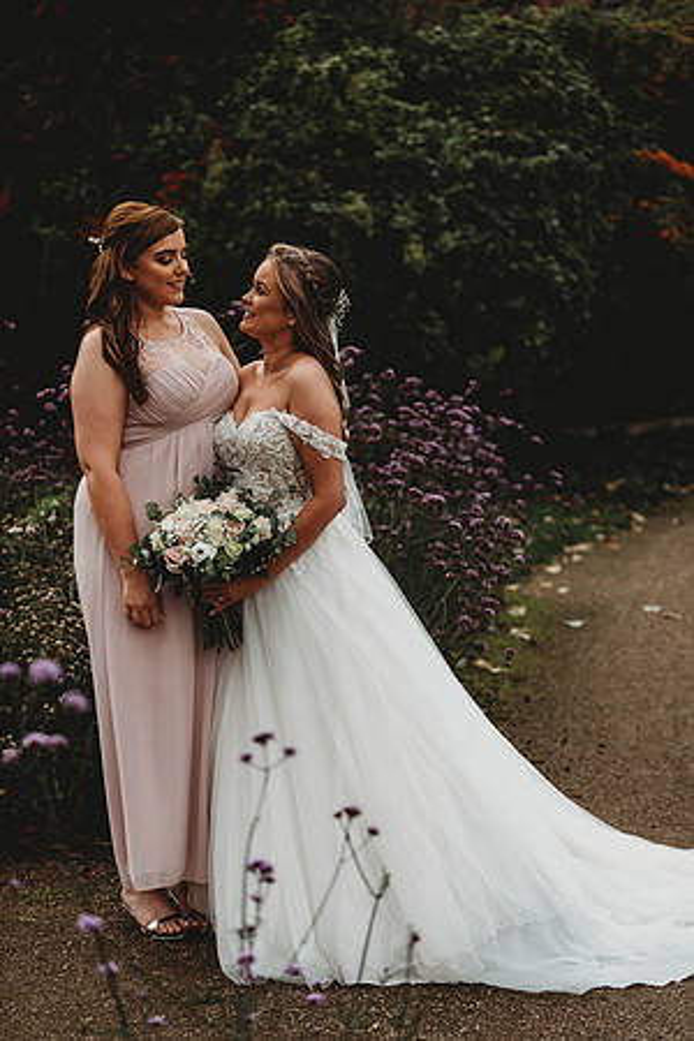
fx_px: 2024
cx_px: 347
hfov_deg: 19.5
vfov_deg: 28.8
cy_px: 520
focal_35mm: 70
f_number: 2.8
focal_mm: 70
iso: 100
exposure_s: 1/500
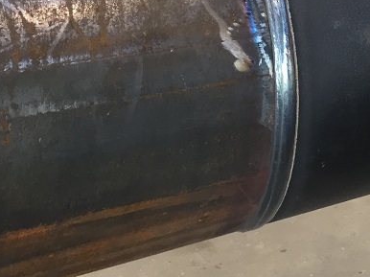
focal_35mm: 77
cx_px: 454
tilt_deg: -10.3
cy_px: -75
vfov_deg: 18.0
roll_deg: -2.0
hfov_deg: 23.1
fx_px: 823
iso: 100
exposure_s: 1/33
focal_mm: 4.15
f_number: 2.2
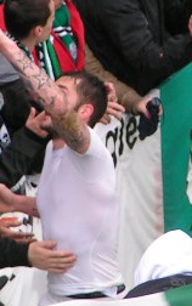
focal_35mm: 726
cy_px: 2
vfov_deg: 2.9
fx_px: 6064
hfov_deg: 1.8
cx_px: 198
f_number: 3.5
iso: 50
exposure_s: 1/250
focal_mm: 33
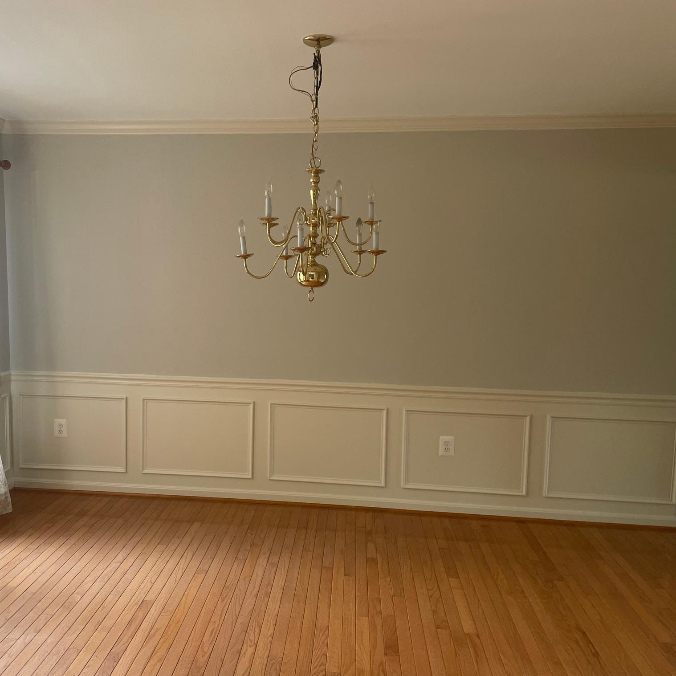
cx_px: 256
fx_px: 685
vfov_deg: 52.5
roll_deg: -0.3
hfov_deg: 52.0
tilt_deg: -5.3
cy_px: 340
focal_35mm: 31
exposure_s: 1/121
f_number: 1.6
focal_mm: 4.2
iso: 125
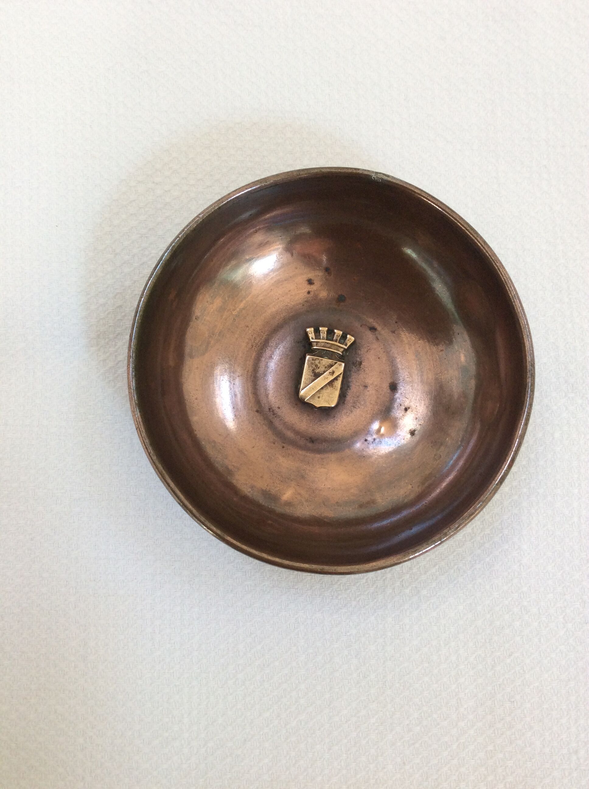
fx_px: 728
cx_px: 294
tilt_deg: -85.3
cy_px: 394
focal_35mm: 32
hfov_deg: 44.1
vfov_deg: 56.9
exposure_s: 1/100
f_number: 2.4
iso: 64
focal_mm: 3.3
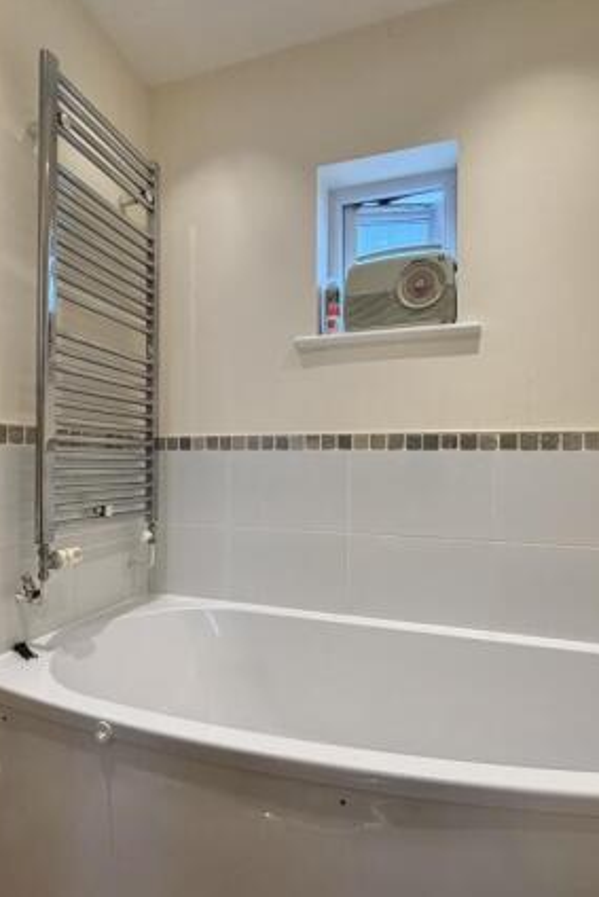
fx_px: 499
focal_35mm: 20
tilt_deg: +0.5
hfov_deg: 62.0
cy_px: 456
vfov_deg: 84.0
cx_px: 293
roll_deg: -0.2
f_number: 2.2
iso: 250
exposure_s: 1/100
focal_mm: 2.22
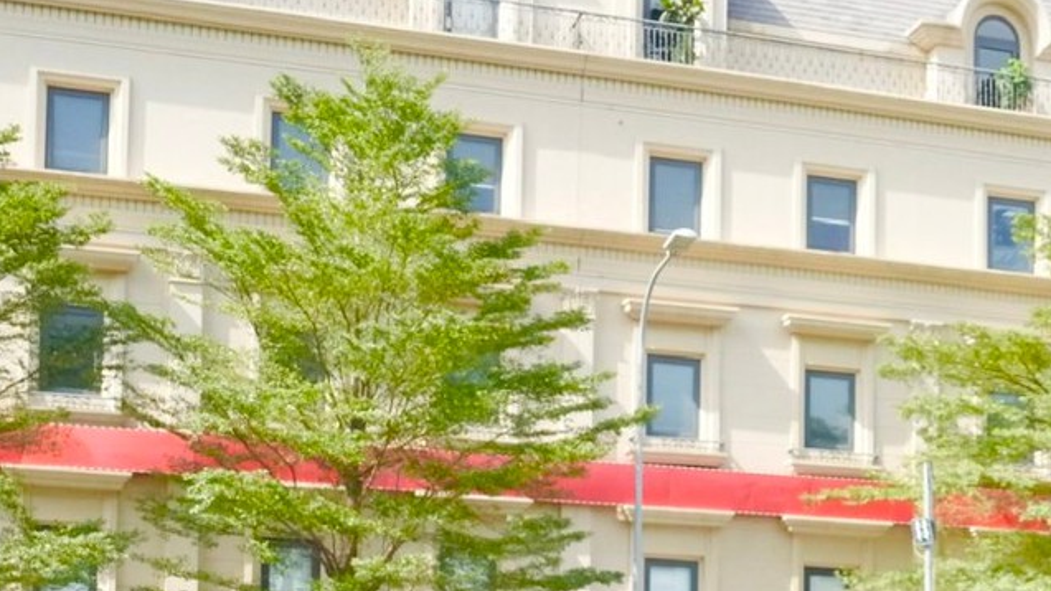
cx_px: 987
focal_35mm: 79
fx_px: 2201
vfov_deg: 14.4
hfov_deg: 25.8
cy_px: 853
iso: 2500
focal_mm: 24
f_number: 3.2
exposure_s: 1/8000
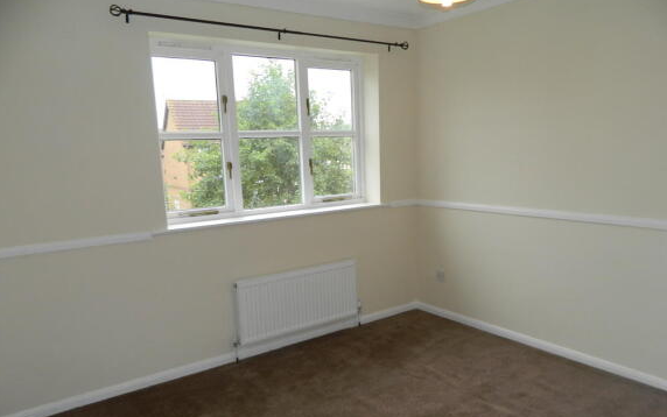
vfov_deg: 45.8
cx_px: 336
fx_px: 491
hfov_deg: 68.4
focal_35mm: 27
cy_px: 249
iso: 80
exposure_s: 1/100
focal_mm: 4.5
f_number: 3.1
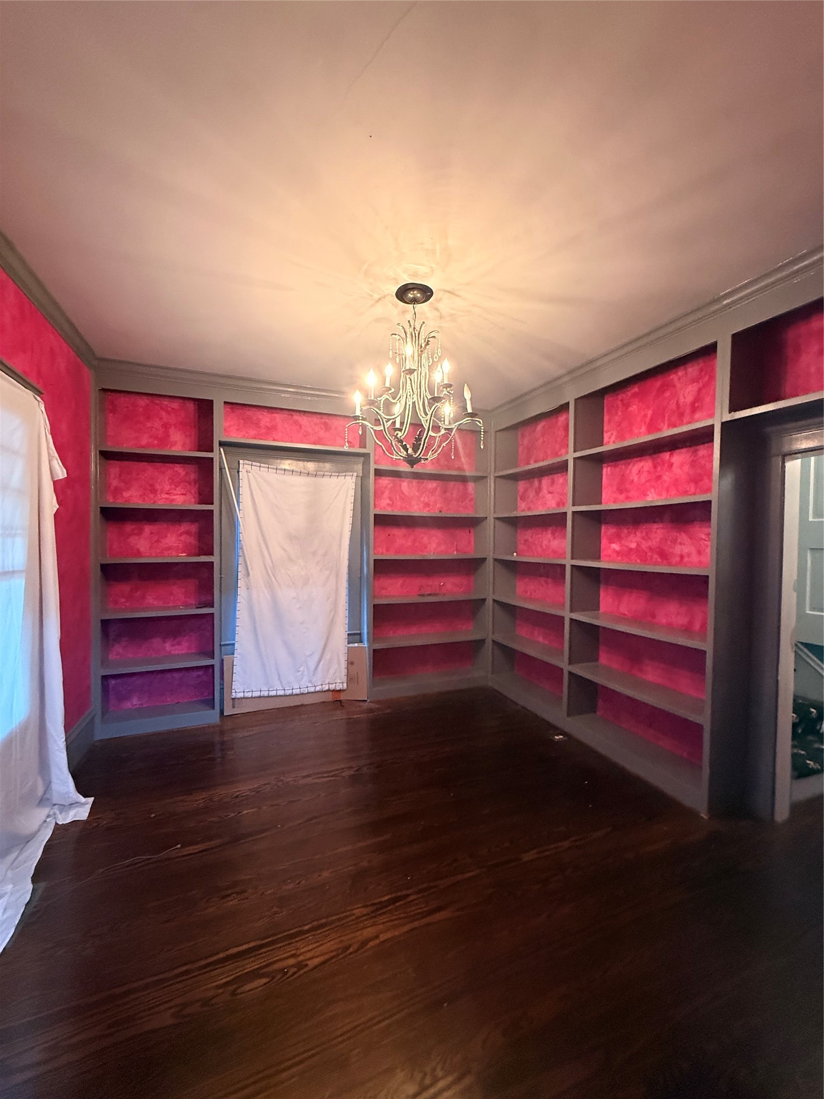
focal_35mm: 14
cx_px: 412
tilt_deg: +0.0
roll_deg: +0.3
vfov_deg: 102.1
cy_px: 550
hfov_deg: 85.7
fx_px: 444
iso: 640
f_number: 2.2
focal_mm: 2.22
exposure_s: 1/60
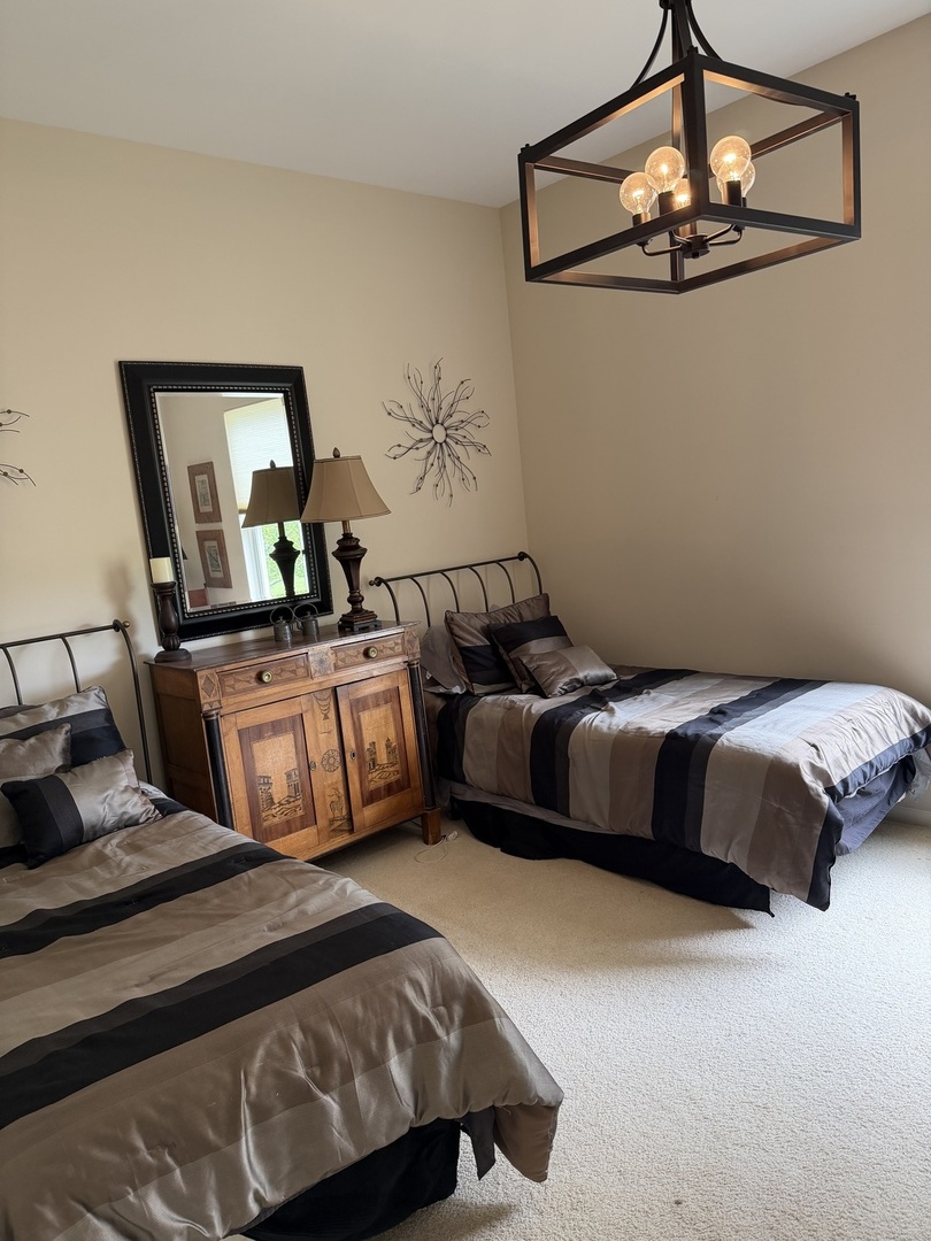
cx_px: 466
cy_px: 620
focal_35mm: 24
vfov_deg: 71.6
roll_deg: +6.5
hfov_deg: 56.8
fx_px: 861
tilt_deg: -8.4
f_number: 1.78
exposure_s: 1/120
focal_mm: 6.76
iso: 250
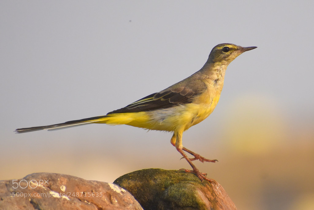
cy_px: 105
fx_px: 3925
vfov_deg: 3.1
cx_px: 157
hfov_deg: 4.6
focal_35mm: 450
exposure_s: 1/1600
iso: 450
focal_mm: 300
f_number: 6.3
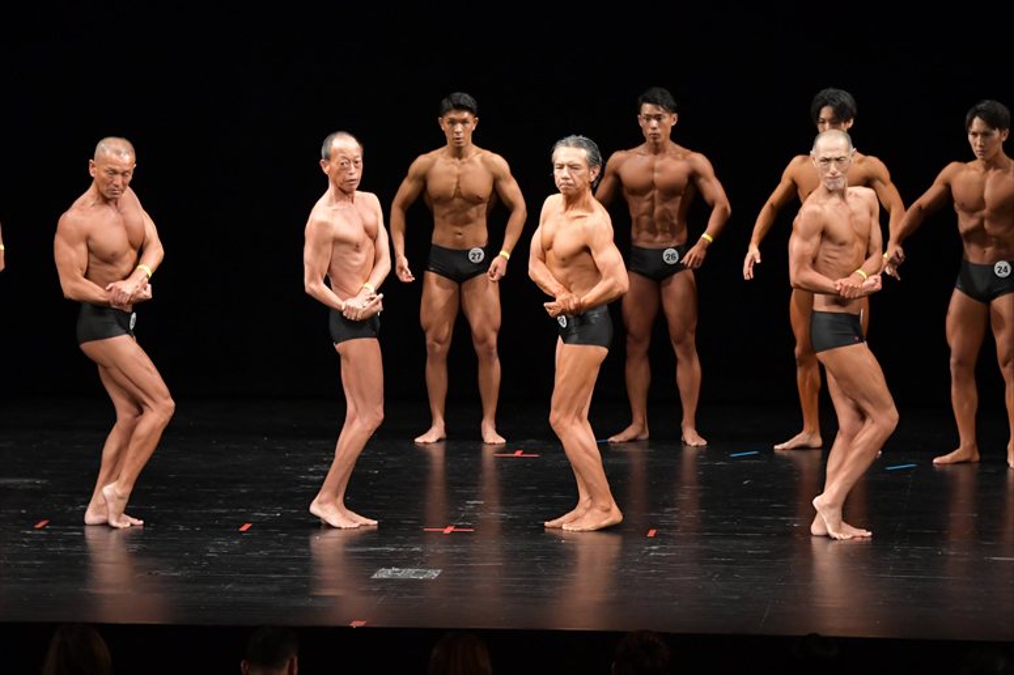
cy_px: 338
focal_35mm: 187
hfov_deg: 11.0
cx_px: 507
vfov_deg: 7.3
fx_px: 5265
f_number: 5.6
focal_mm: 125
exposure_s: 1/400
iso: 3200
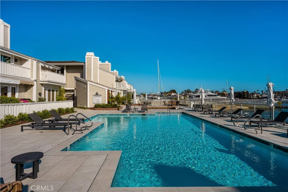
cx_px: 144
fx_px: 148
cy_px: 96
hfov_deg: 88.4
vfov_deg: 65.9
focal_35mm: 18
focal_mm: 18.5
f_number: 10
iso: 100
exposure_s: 1/400
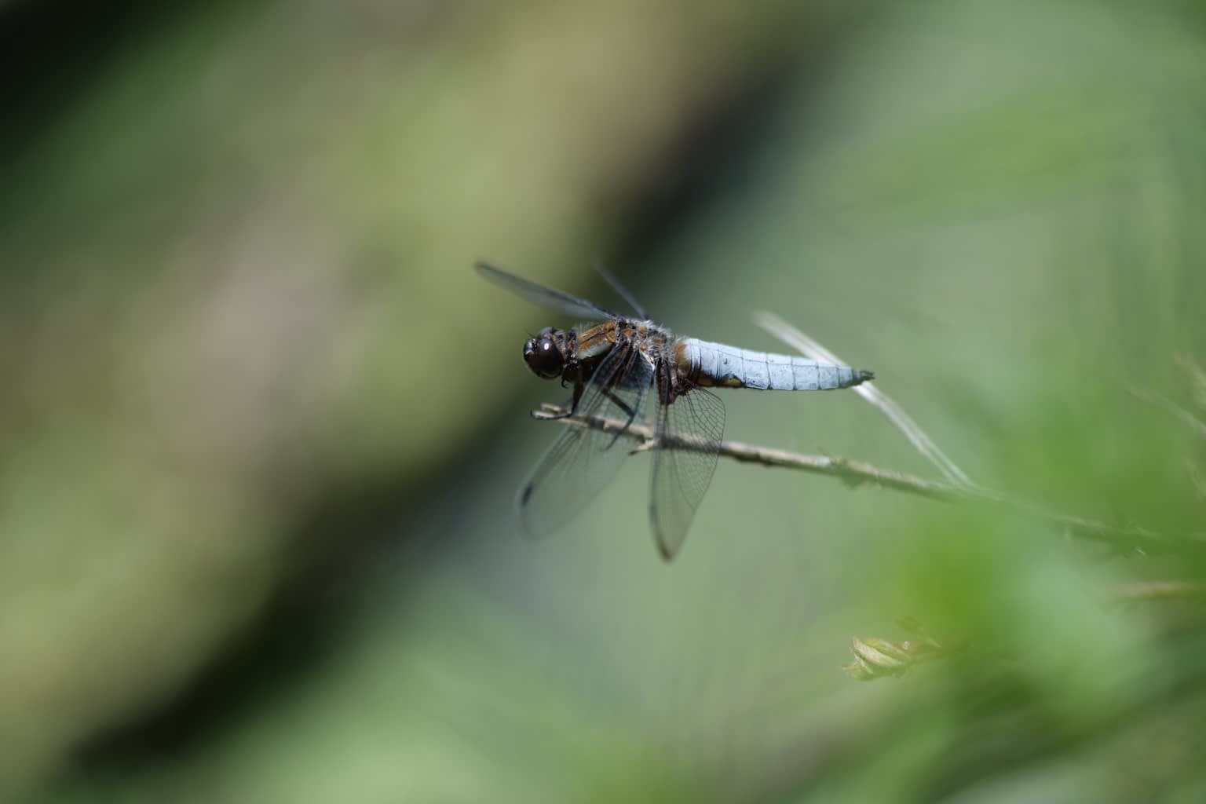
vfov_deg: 10.2
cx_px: 603
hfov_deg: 15.2
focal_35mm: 135
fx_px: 4522
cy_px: 402
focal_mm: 90
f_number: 2
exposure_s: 1/1400
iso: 125
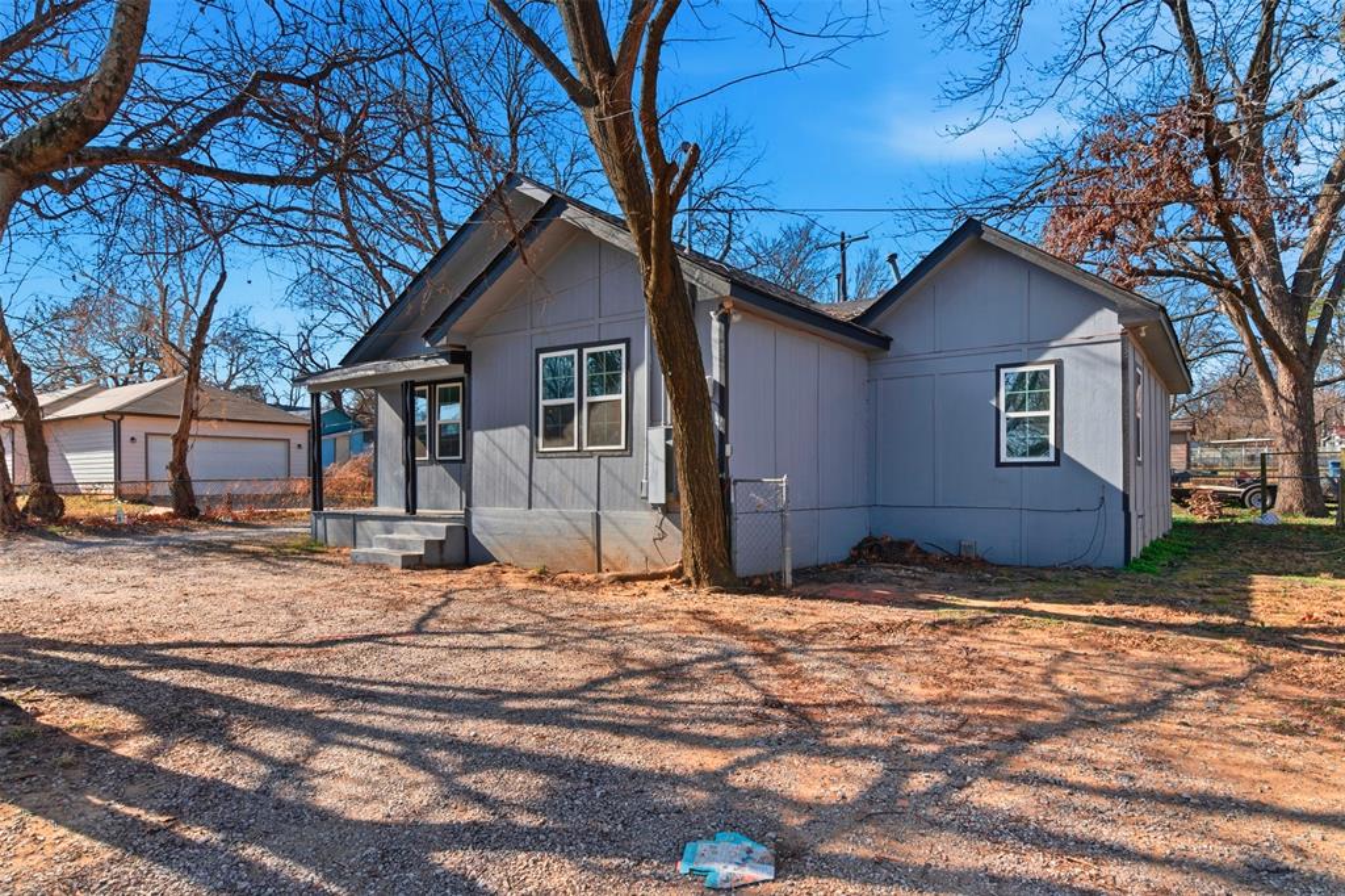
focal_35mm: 20
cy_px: 448
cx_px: 672
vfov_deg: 61.9
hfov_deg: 84.0
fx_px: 747
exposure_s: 1/500
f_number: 9
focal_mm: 20
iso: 100
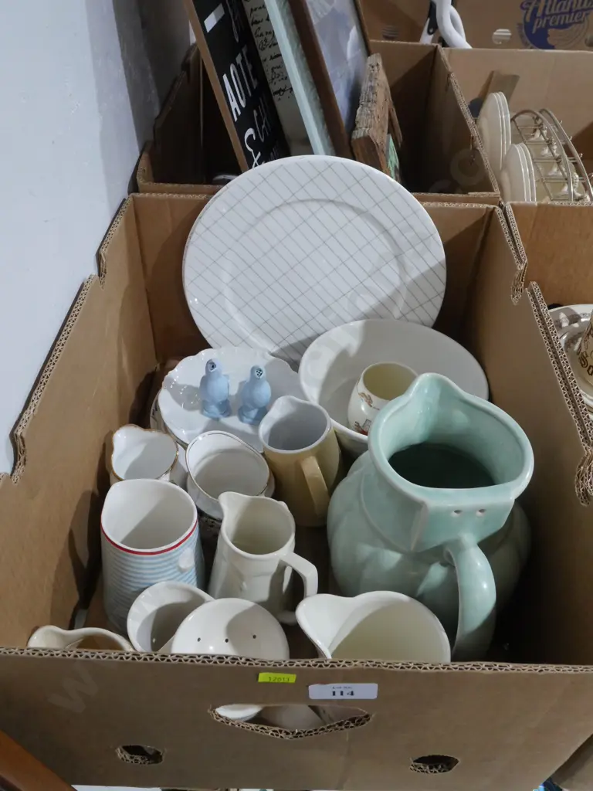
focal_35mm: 28
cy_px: 396
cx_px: 296
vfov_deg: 63.4
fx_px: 640
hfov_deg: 49.7
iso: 3200
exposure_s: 1/40
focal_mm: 14
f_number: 9
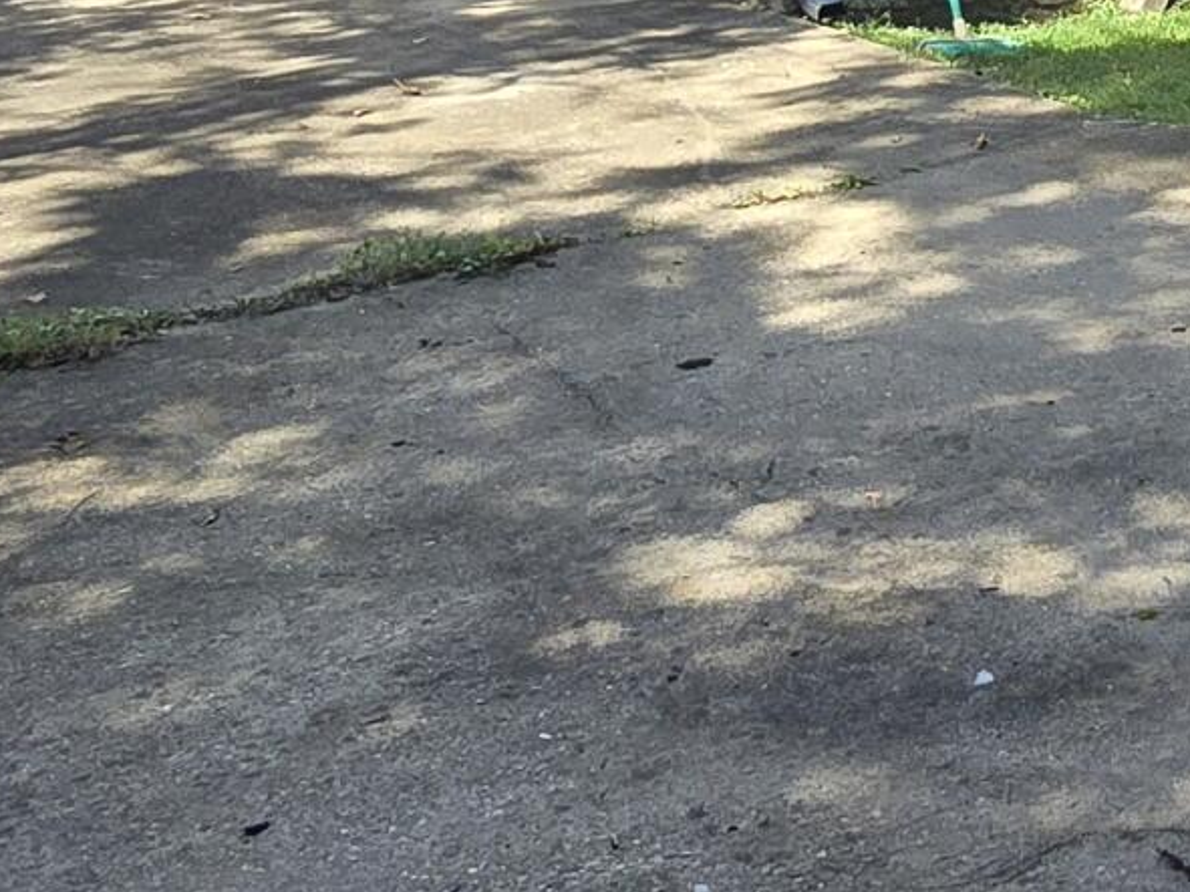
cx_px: 1452
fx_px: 2268
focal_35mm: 66
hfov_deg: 26.0
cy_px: -252
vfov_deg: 20.4
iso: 50
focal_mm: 2.2
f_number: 2.2
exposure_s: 1/761
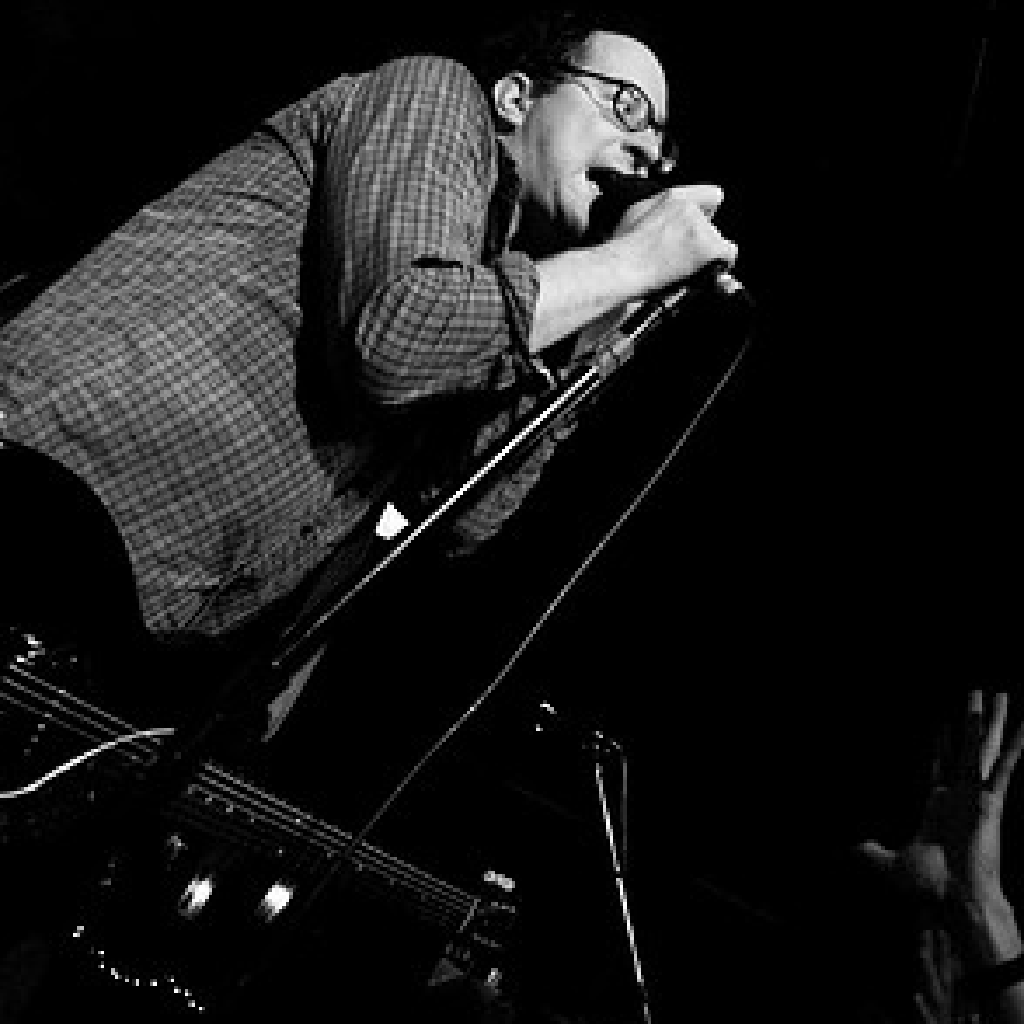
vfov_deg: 42.8
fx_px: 1305
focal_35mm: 39
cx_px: 514
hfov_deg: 42.8
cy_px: 571
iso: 800
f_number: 3.2
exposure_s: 1/80
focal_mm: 20
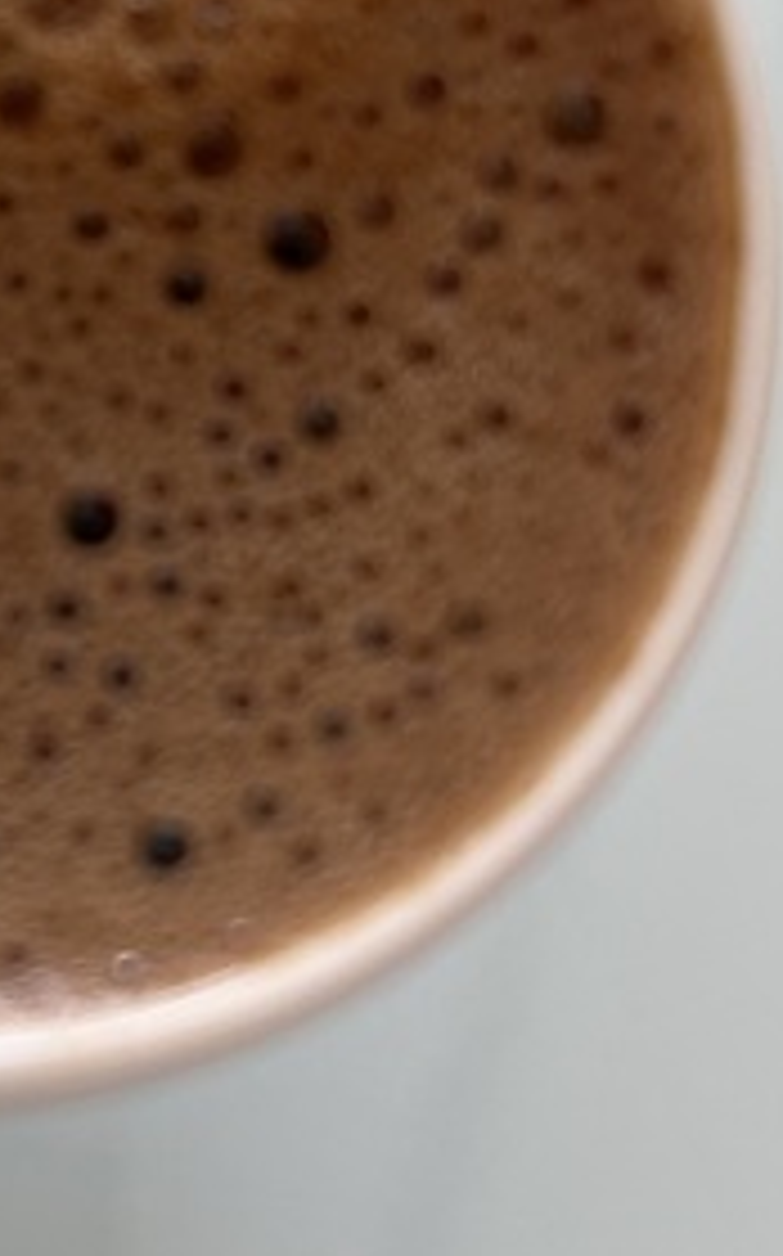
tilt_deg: -74.5
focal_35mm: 91
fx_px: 3112
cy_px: 329
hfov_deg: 14.1
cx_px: -54
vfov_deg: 22.6
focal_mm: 5.1
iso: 100
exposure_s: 1/121
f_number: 1.6
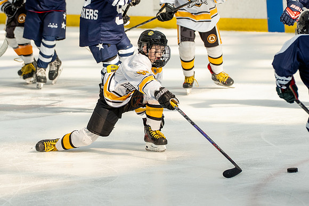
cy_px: 103
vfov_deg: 4.8
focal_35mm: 286
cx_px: 112
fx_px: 2459
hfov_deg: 7.2
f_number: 3.5
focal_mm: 150
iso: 800
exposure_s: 1/1600
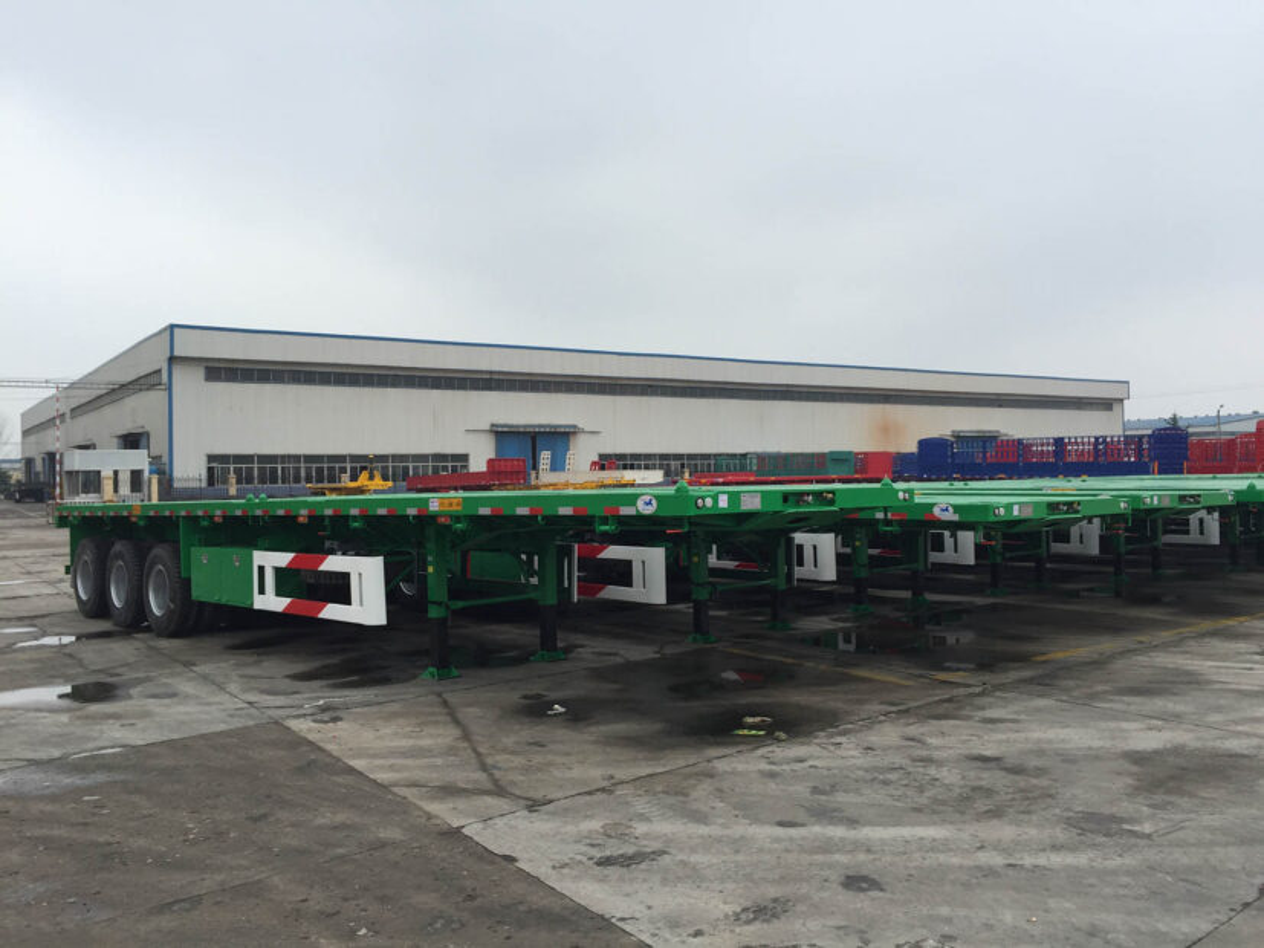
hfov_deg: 61.7
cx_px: 632
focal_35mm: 29
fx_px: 1059
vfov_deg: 48.2
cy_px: 474
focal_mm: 4.15
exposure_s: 1/920
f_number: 2.2
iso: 32
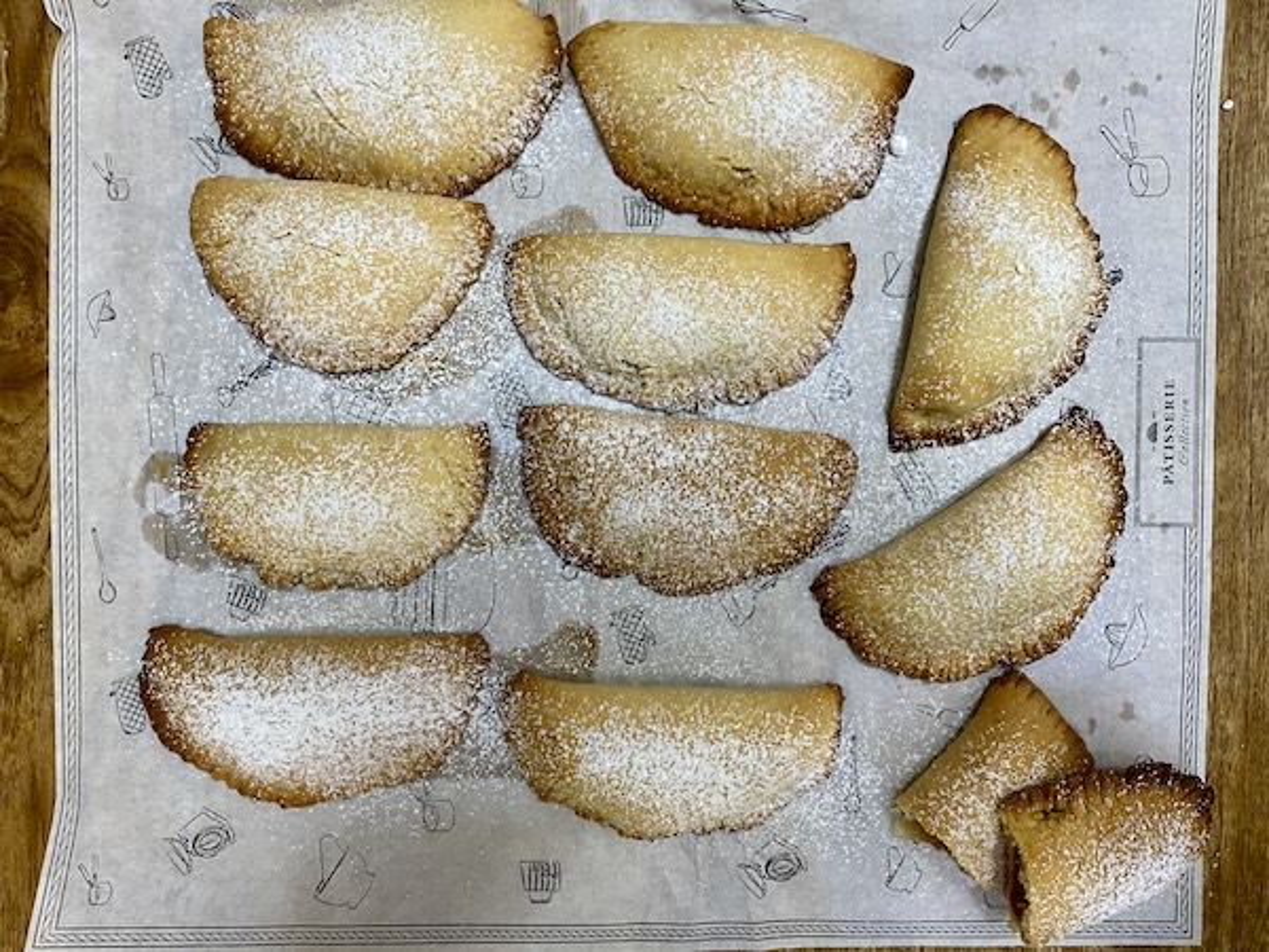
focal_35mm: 26
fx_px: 953
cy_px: 476
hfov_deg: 67.3
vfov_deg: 53.1
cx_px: 634
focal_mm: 4.25
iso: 125
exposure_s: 1/49
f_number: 1.8
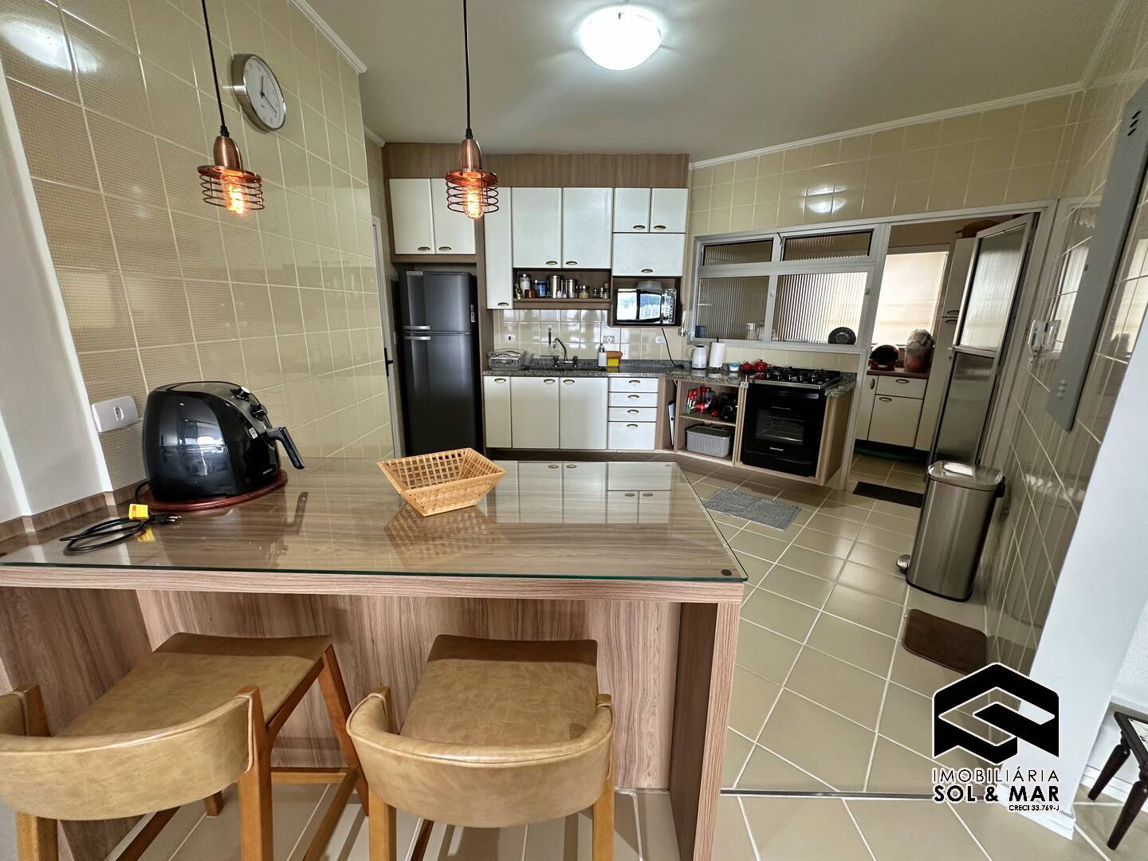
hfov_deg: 102.1
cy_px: 430
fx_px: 464
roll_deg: -0.8
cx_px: 574
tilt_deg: -14.2
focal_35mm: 14
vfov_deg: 85.7
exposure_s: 1/60
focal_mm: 2.22
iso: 160
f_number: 2.2
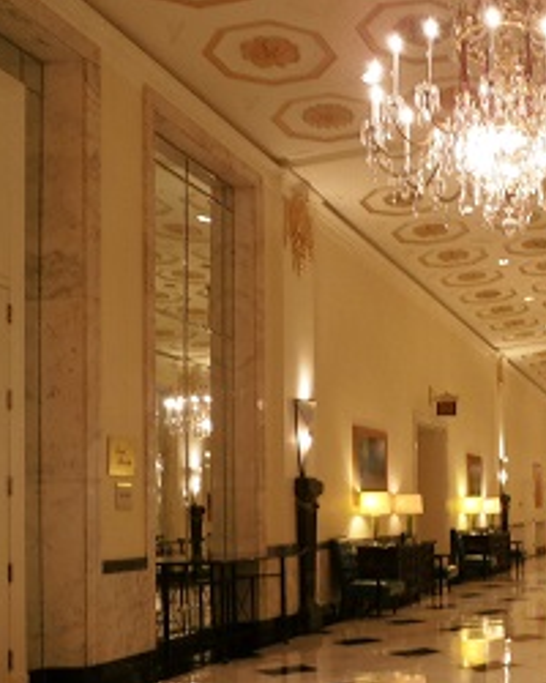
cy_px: 473
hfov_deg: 28.8
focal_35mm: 46
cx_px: 639
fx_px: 929
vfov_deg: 39.7
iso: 125
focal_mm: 4.2
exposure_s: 1/13
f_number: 3
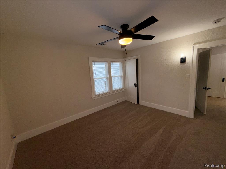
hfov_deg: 102.1
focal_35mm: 14
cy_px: 84
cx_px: 113
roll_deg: +3.7
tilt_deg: -6.5
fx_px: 91
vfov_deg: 85.7
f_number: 2.2
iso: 40
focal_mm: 2.22
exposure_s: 1/122
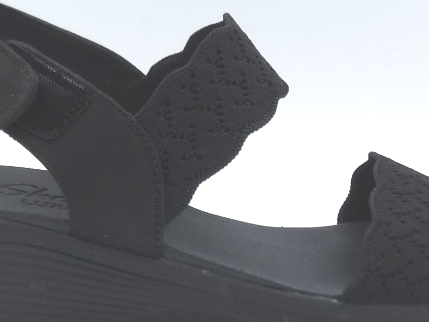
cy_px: 185
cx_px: 229
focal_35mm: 130
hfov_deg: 15.2
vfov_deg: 11.4
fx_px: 1611
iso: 100
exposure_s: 1/250
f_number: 4
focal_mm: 6.9
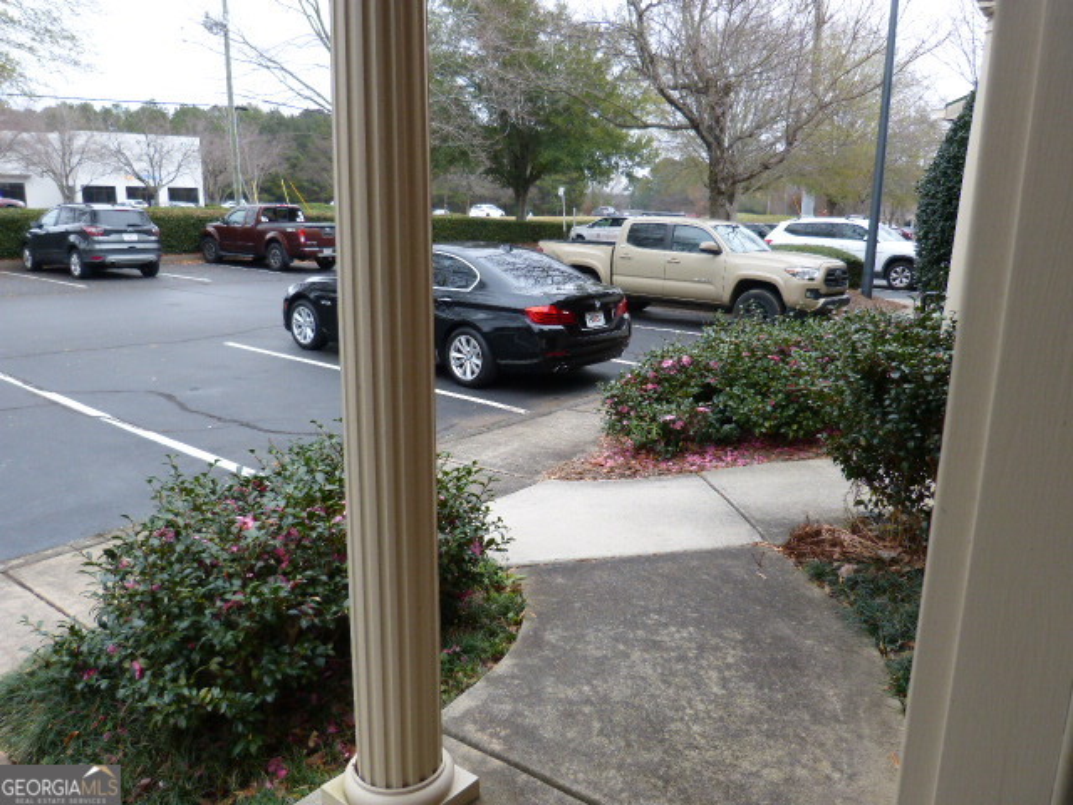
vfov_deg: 53.1
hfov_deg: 67.3
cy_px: 402
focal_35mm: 26
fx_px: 806
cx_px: 536
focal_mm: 4.5
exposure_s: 1/125
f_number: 2.8
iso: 200
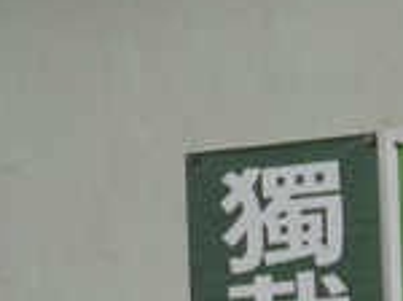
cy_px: 649
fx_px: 3034
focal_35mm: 261
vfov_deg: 5.5
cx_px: 637
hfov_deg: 7.4
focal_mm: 23
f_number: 2.8
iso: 200
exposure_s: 1/125
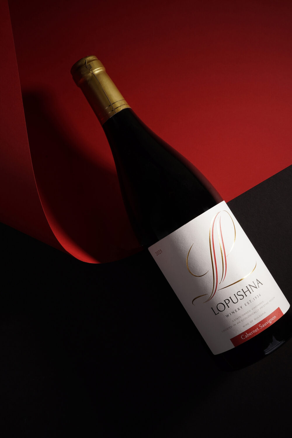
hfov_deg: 27.0
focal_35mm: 50
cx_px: 146
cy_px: 219
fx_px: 608
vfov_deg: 39.6
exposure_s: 1/100
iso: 125
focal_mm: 50
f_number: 16
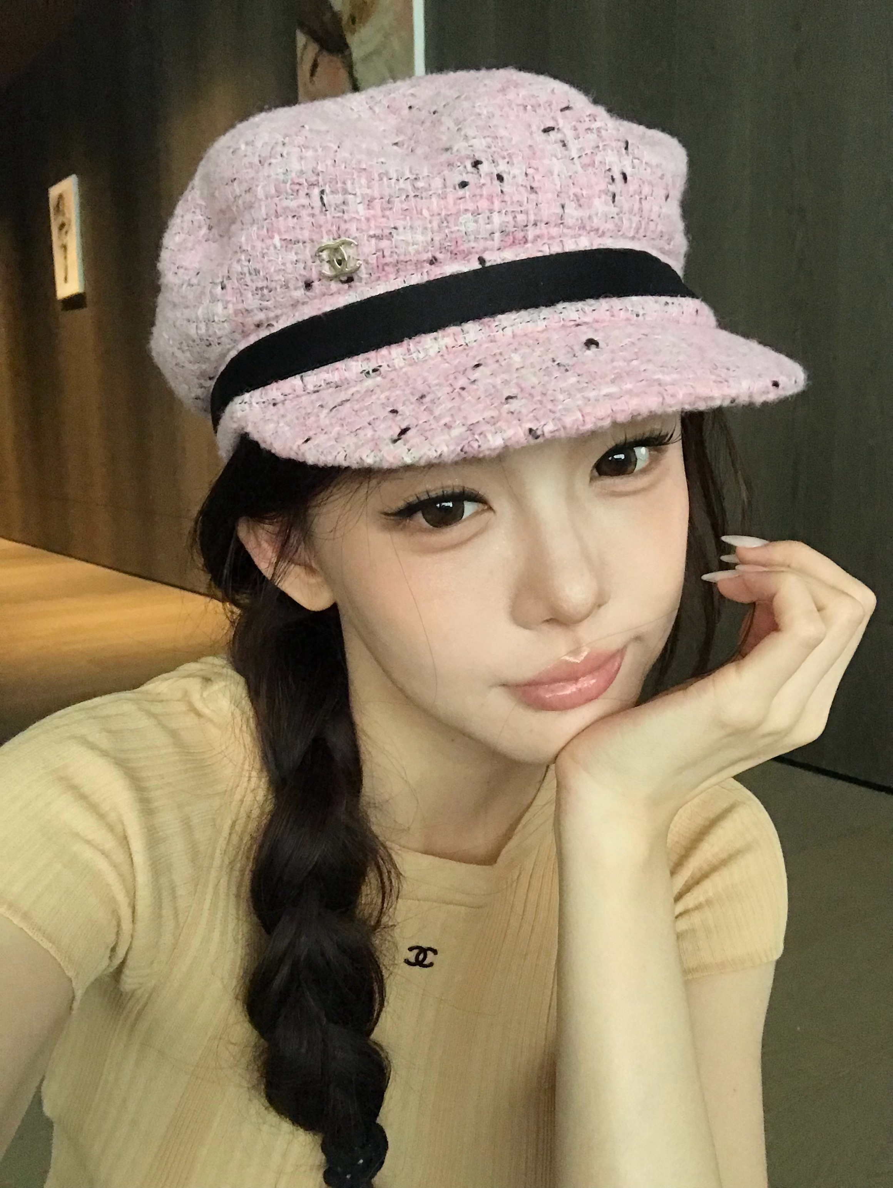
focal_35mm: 32
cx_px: 446
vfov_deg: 56.8
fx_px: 1099
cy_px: 594
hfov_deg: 44.2
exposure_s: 1/25
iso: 200
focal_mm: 2.87
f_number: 2.2
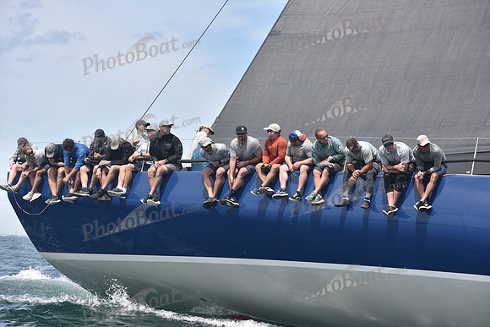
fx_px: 1225
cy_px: 164
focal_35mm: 90
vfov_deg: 15.2
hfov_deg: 22.6
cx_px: 245
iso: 320
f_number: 5.6
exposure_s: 1/800
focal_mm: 90
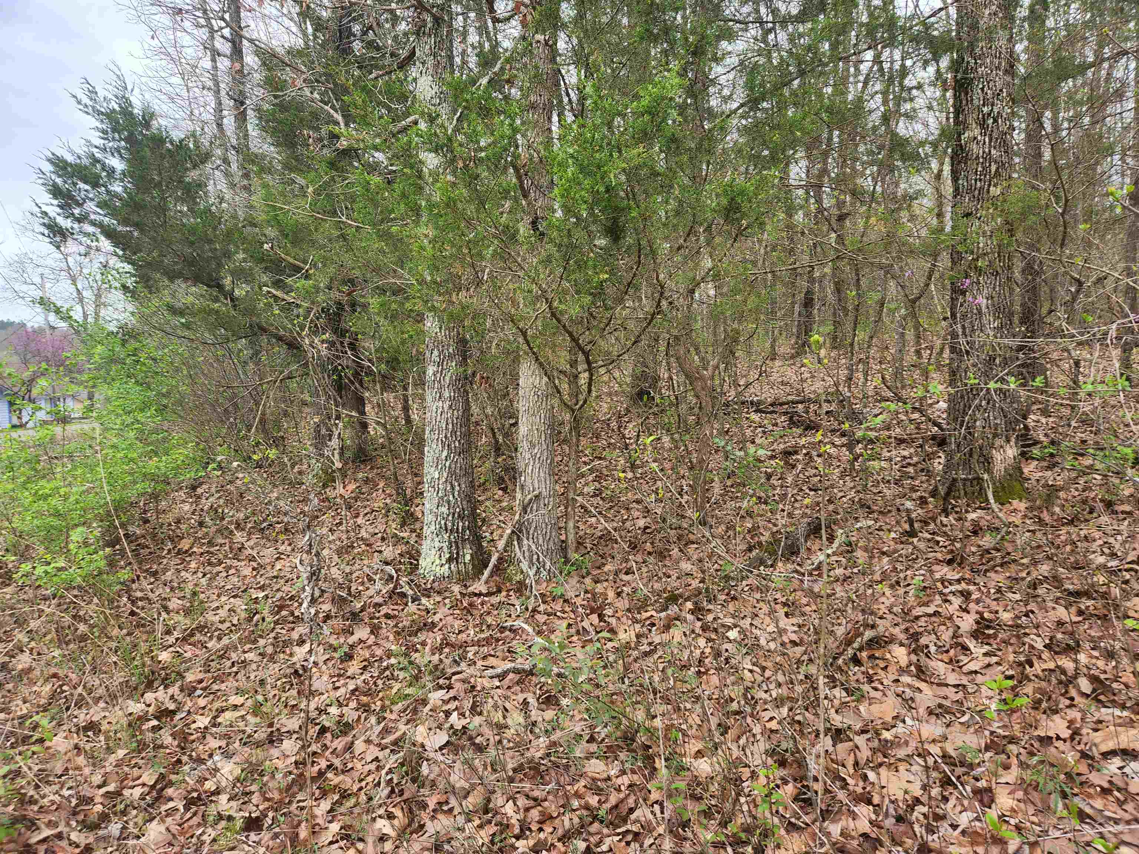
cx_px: 570
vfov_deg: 58.9
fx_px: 757
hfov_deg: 73.9
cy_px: 427
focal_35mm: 23
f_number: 1.8
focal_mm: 5.4
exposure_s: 1/180
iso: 50
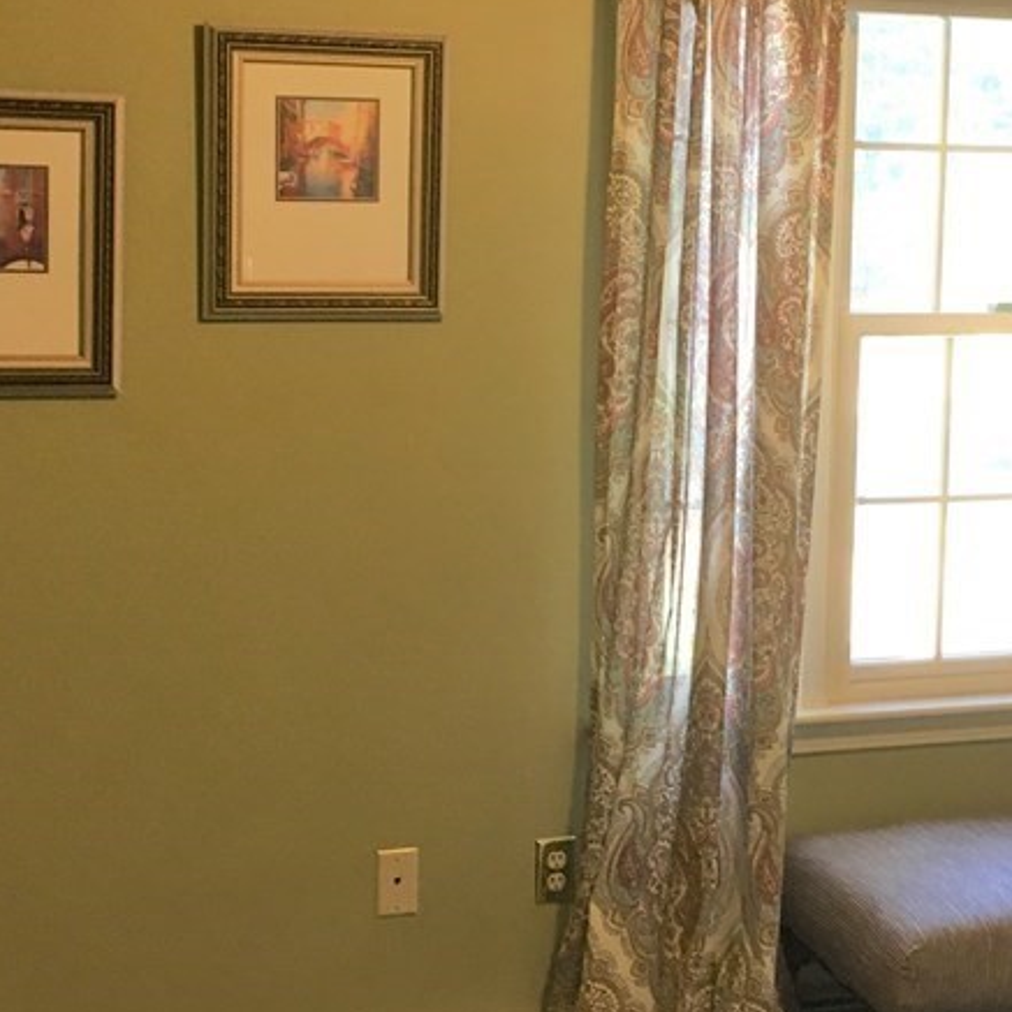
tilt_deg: -5.9
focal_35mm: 60
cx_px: 646
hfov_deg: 28.5
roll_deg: -0.6
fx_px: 1985
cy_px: 359
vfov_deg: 28.5
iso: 100
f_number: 2.2
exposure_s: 1/30
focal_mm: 4.15
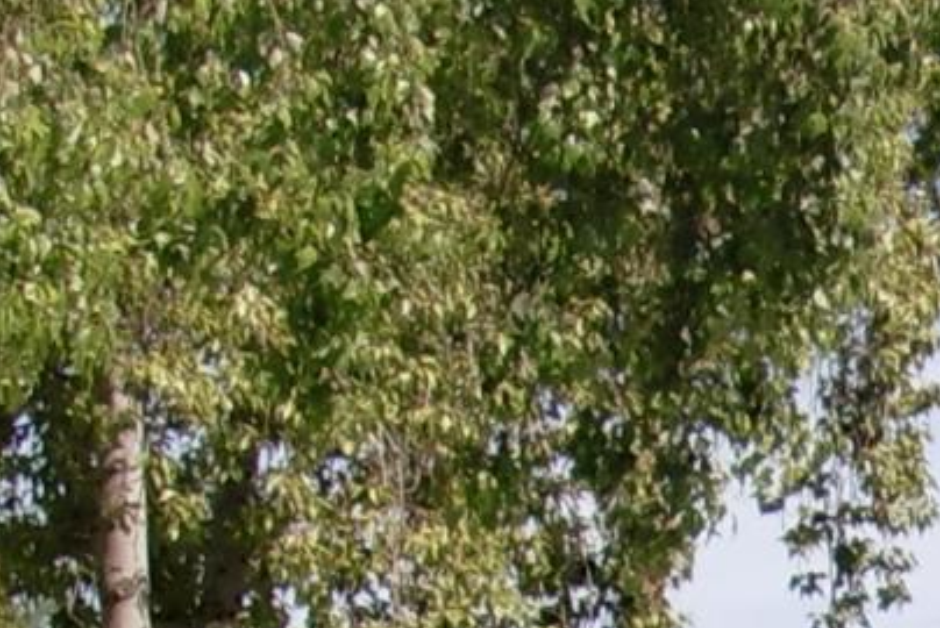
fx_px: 6454
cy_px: 1465
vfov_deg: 5.4
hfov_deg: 8.0
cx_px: 1744
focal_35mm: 247
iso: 64
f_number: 7.9
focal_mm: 6.3
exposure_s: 1/160
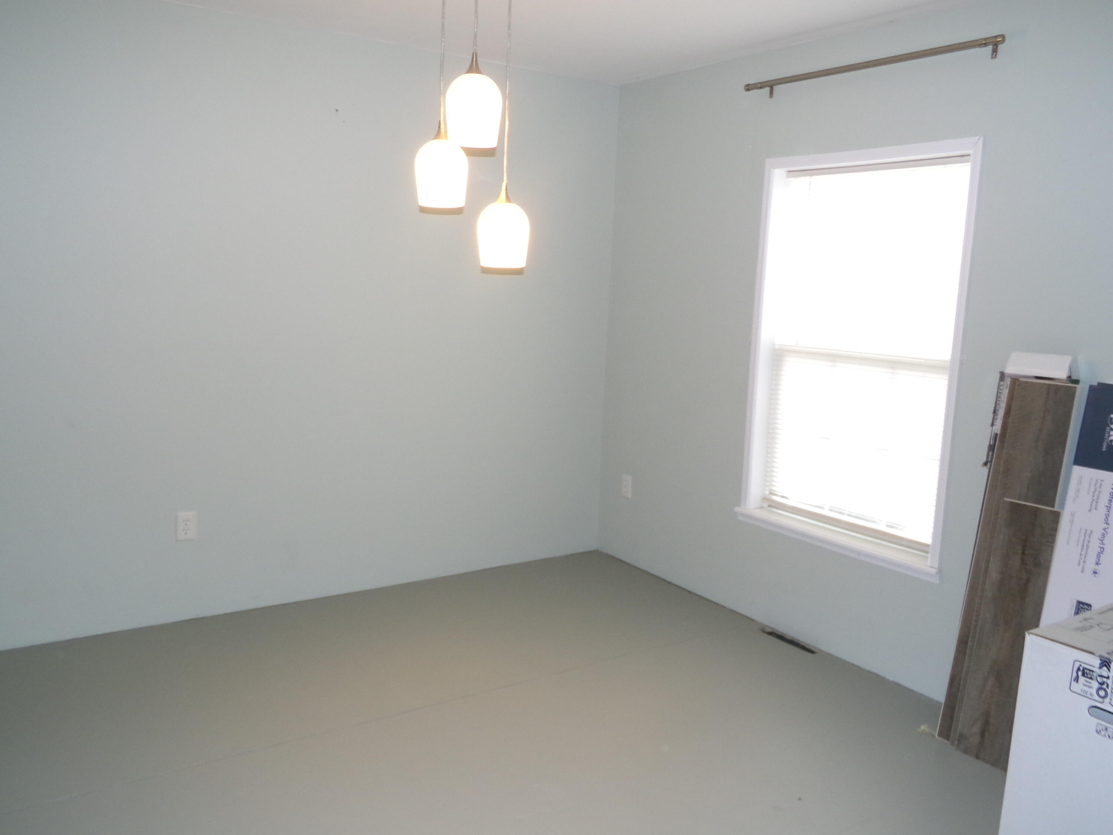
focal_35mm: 28
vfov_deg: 49.7
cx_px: 556
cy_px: 418
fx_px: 900
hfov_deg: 63.4
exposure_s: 1/34
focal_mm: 5
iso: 200
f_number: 3.8
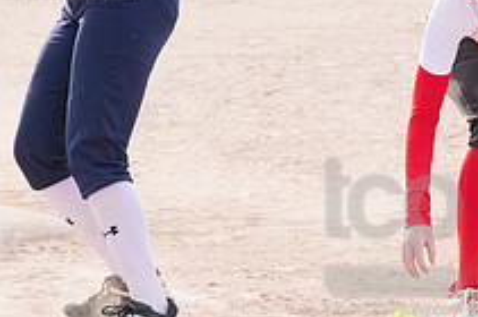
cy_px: -79
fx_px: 5727
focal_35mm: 432
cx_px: 72
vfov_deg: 3.2
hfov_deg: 4.8
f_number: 5.6
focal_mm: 105
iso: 1600
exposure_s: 1/1600
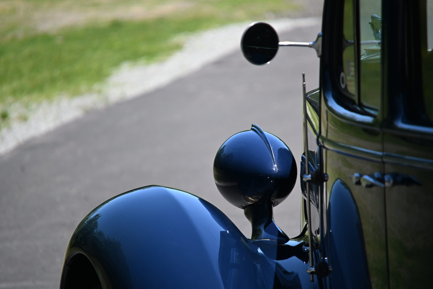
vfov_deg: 3.1
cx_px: 216
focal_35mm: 450
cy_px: 144
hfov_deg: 4.6
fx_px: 5412
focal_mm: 300
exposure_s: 1/320
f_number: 6.3
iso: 400
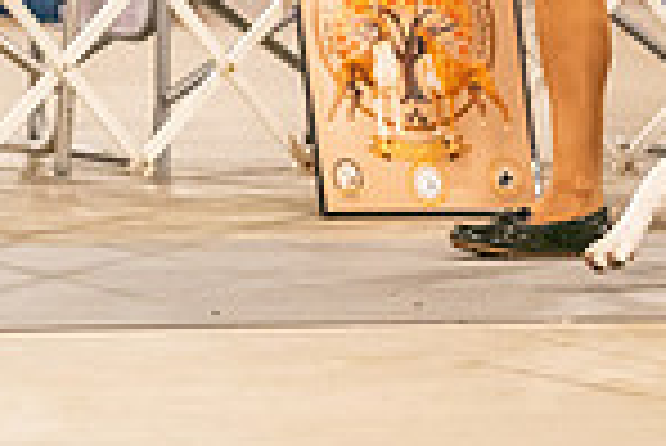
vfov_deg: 2.8
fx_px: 8926
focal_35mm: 482
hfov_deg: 4.3
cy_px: -318
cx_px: 752
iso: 6400
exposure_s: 1/250
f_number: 3.2
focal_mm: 123
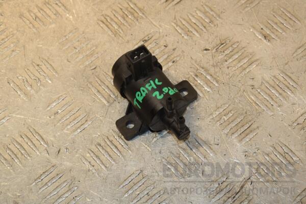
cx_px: 153
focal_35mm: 93
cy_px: 102
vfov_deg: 14.7
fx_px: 790
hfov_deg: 21.9
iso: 800
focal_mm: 62
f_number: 8
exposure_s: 1/200
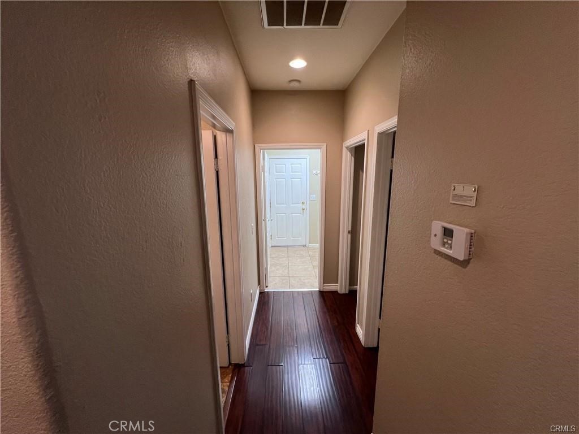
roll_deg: +0.5
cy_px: 217
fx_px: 217
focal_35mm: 13
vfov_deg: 89.9
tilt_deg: -11.0
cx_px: 290
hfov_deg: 106.2
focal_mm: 1.57
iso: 160
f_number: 1.8
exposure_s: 1/60
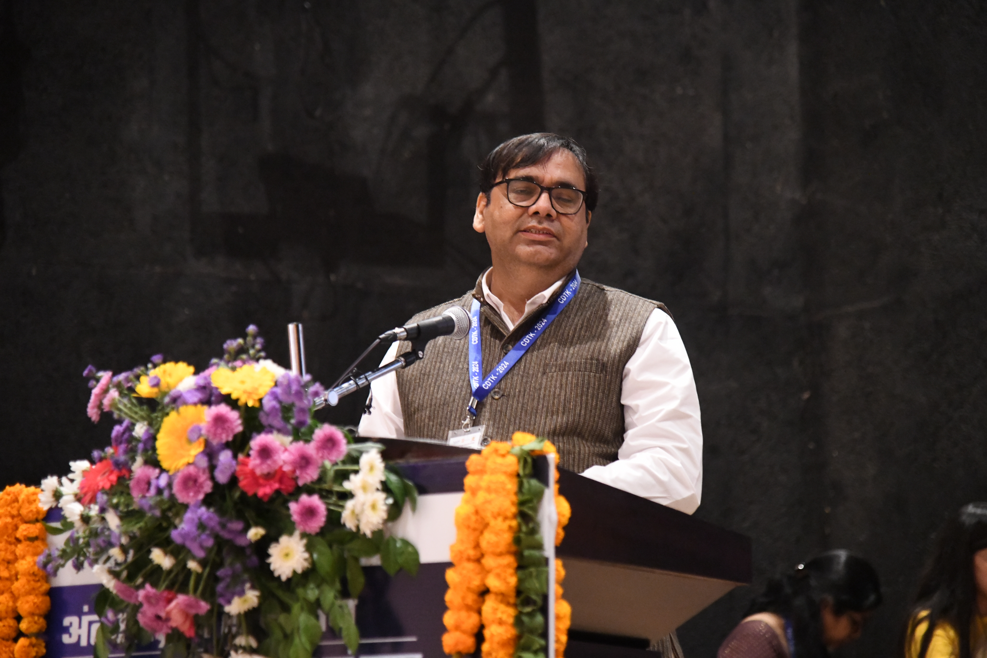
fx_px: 3290
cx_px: 494
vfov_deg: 11.4
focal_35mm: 120
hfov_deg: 17.1
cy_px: 329
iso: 10000
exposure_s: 1/125
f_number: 4
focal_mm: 120
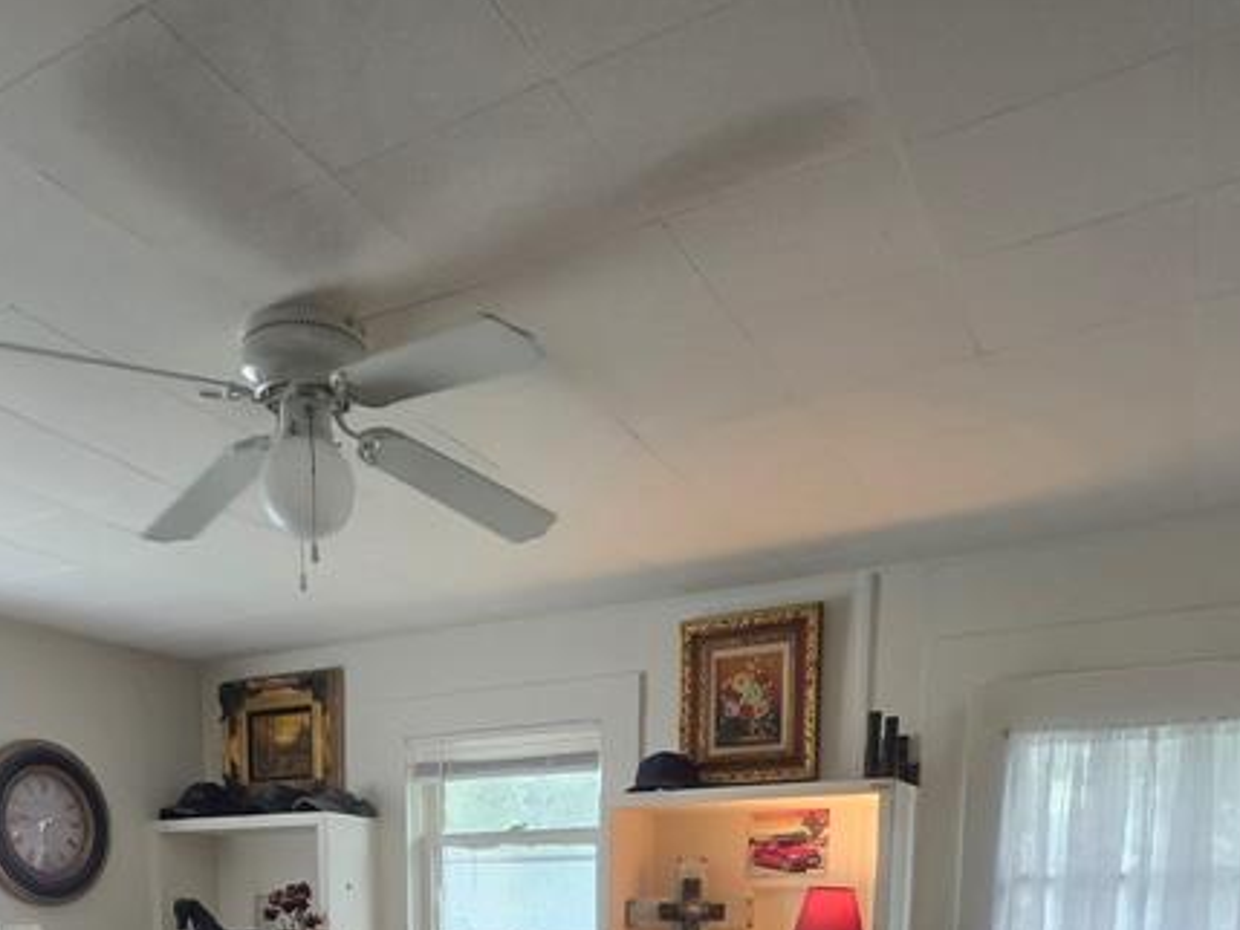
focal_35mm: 31
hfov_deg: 57.9
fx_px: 1111
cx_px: 500
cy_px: 1086
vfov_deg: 36.4
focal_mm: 2.2
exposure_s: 1/120
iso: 250
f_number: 1.9
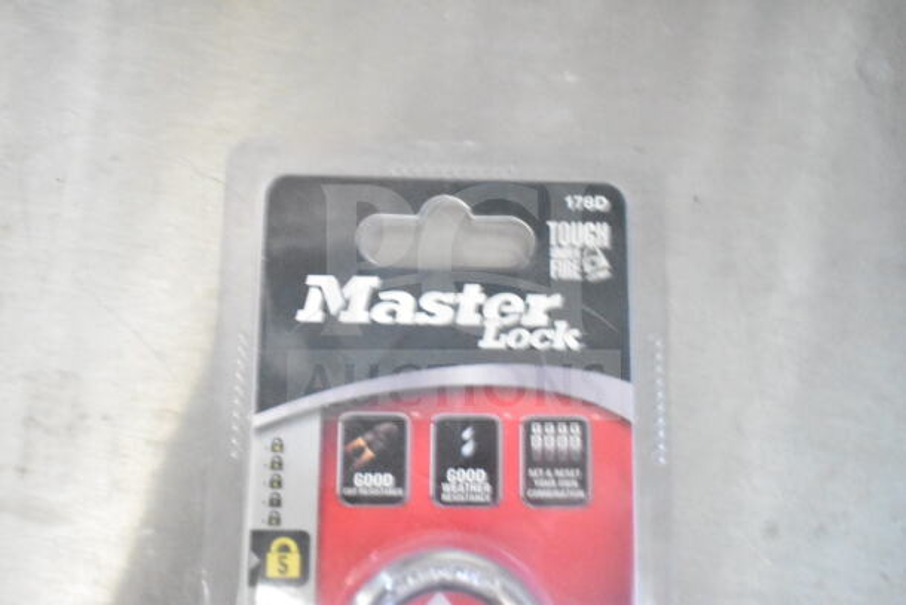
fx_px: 1057
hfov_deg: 46.4
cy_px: 302
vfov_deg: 31.9
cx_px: 453
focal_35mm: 42
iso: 25600
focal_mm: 28
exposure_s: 1/30
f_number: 4.2
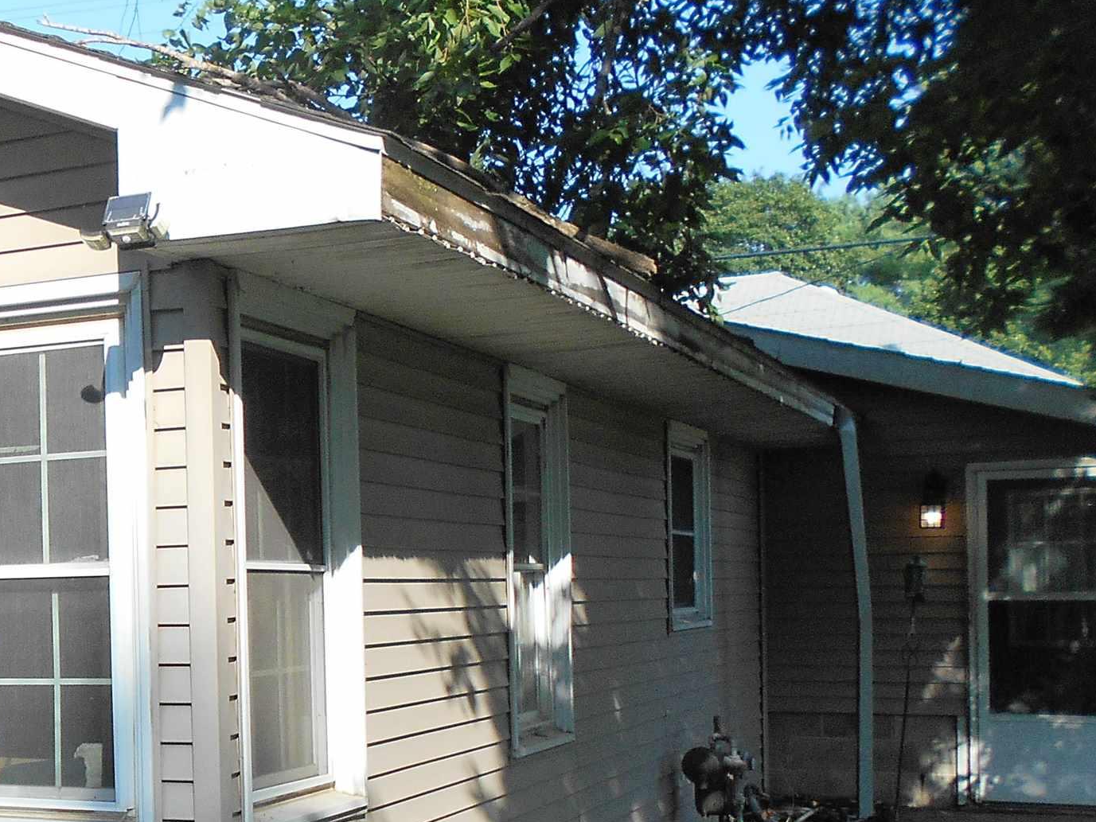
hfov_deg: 30.4
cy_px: 595
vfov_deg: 25.0
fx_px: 1837
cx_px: -46
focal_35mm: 58
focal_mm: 4.6
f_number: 3.2
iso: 80
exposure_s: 1/500
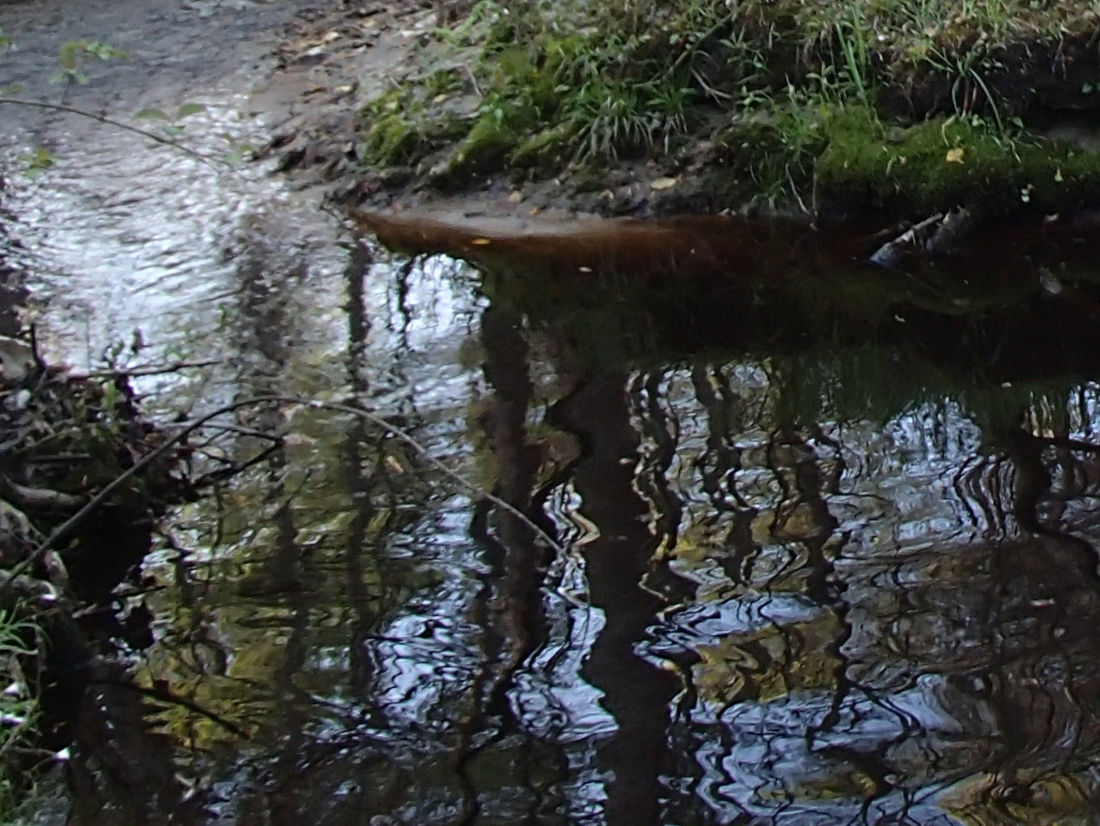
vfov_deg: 17.8
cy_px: -170
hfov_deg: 23.3
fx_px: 2511
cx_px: 1180
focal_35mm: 79
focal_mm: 5
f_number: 3.9
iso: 200
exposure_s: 1/40
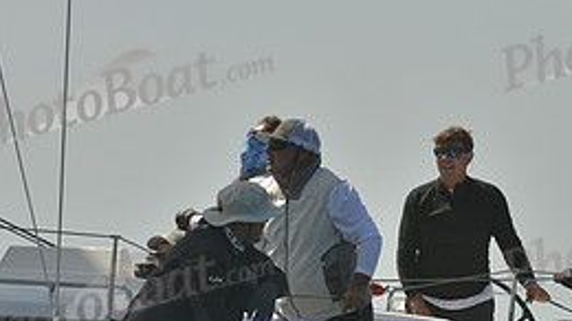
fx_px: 7080
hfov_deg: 4.6
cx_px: 389
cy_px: 381
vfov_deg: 2.6
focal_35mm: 467
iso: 280
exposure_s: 1/1600
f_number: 7.1
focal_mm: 200
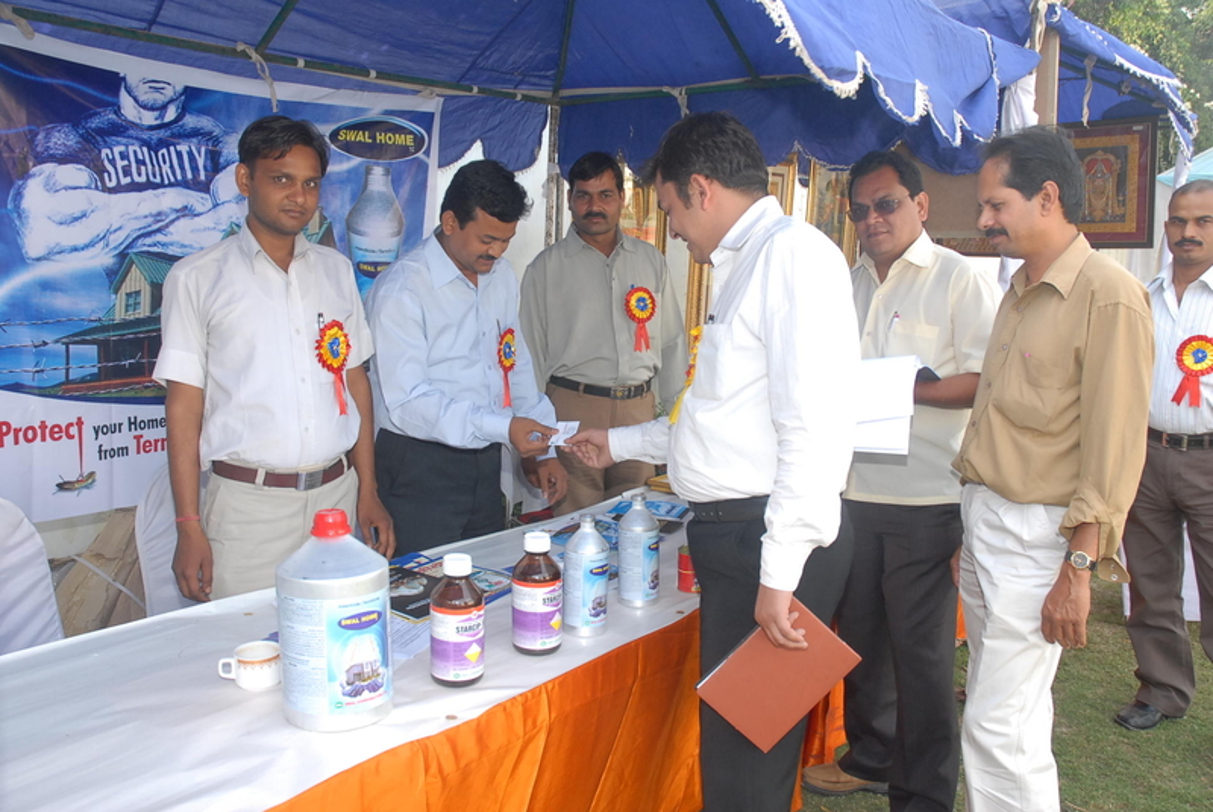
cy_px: 406
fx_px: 911
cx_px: 606
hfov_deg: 67.3
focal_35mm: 27
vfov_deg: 48.1
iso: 400
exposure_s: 1/125
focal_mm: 18
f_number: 5.6
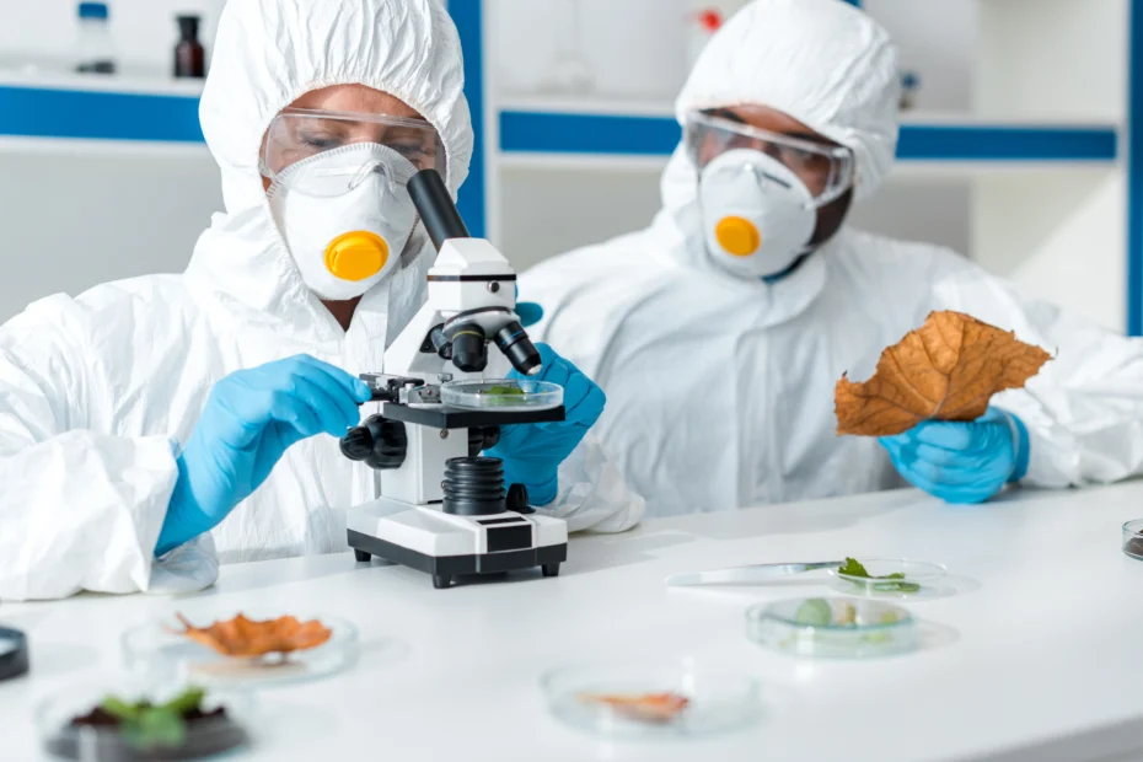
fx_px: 1587
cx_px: 572
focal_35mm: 50
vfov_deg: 27.0
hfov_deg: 39.6
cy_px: 381
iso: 64
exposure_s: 1/200
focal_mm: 50
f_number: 3.2
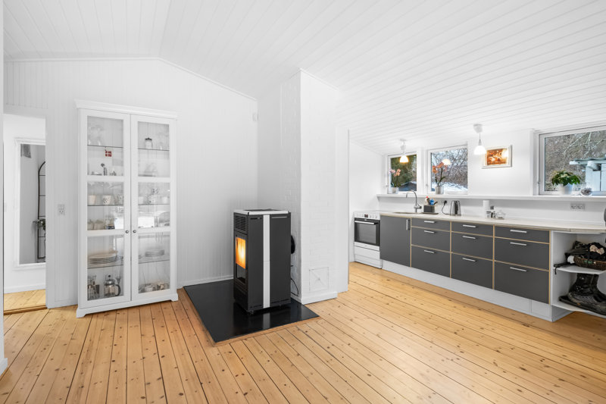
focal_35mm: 17
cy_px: 202
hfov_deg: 93.3
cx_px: 303
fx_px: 286
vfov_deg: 70.4
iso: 200
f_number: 8
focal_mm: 11
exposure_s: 1.5
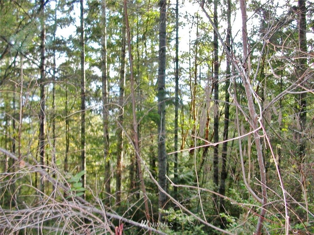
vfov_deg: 38.7
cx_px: 157
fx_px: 336
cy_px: 118
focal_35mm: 37
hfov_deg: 50.1
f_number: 2.7
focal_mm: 5.6
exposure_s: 1/30
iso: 100
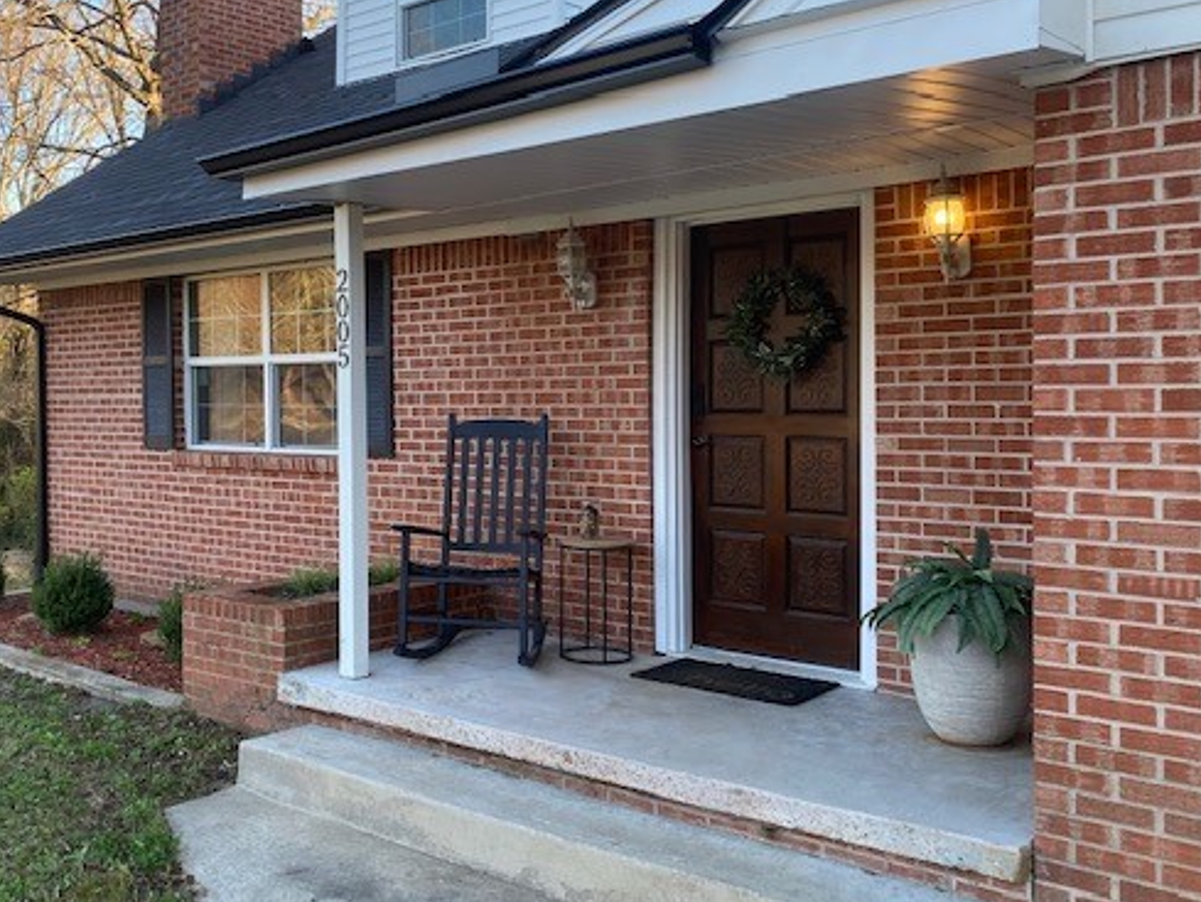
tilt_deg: -0.8
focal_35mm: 34
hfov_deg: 53.6
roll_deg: -0.7
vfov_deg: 41.7
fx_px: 1180
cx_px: 494
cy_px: 396
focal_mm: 4.25
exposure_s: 1/154
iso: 32
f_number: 1.8
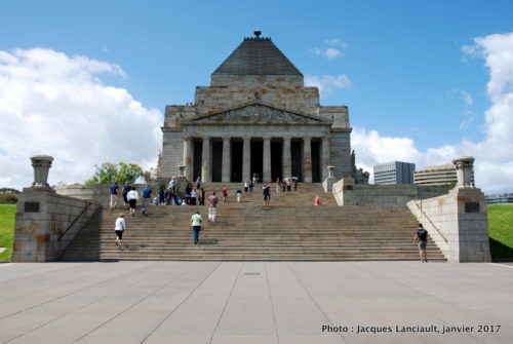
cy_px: 172
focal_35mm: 33
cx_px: 256
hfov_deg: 57.2
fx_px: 471
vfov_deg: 40.1
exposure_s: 1/250
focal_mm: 22
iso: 100
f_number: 8
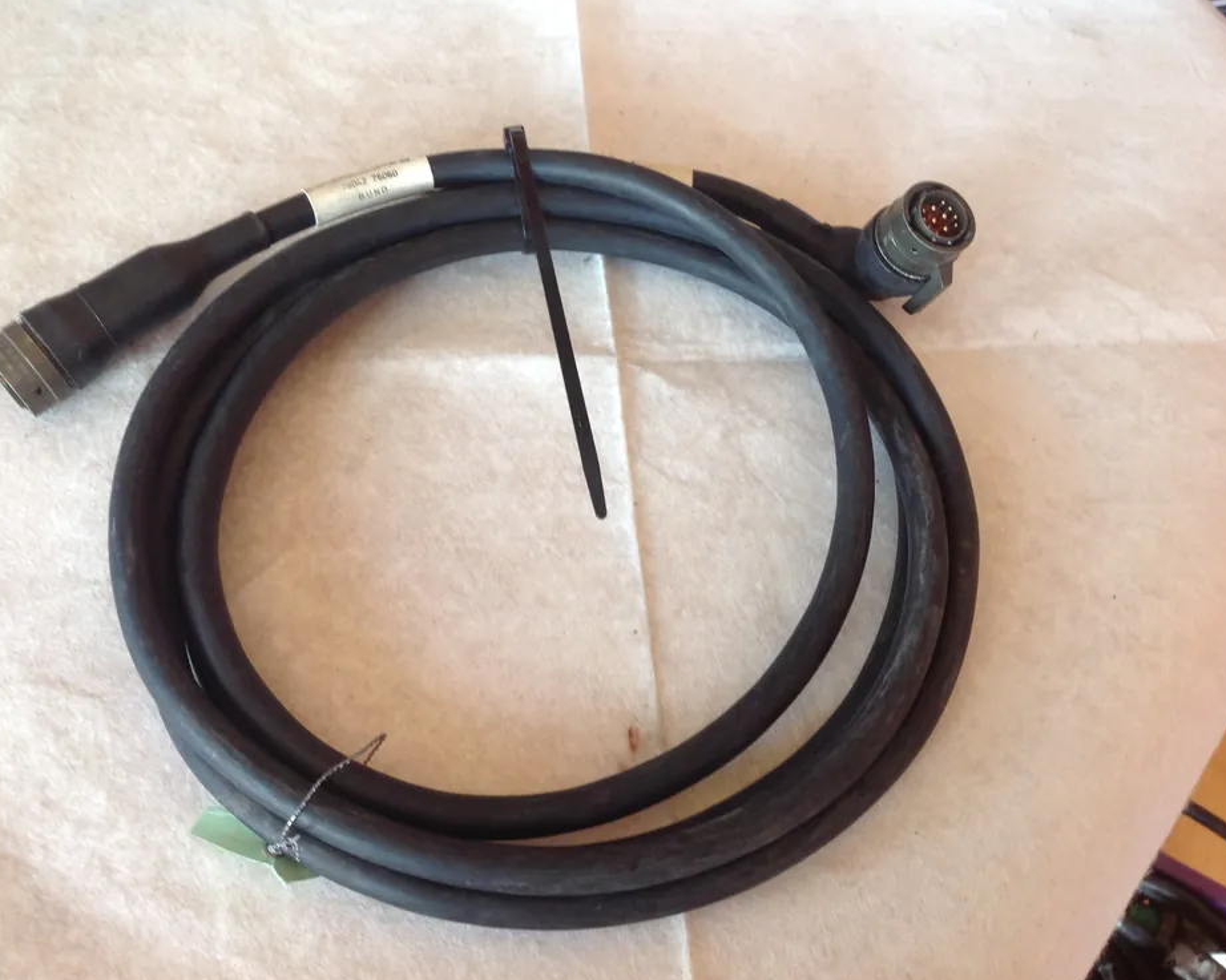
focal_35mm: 37
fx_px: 1342
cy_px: 492
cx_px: 569
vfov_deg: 40.1
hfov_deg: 49.1
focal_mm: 4.28
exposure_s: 1/17
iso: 50
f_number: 2.4
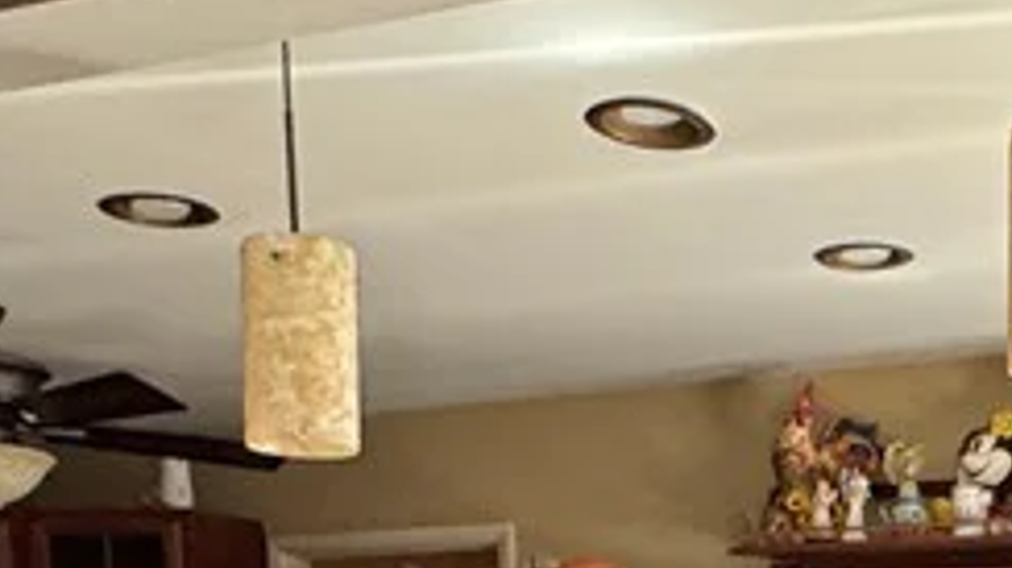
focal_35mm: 64
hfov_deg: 31.6
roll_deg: +1.8
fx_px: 1717
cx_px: 875
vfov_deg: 16.7
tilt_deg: -5.1
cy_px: 900
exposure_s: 1/60
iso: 500
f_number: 2.2
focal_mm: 2.22
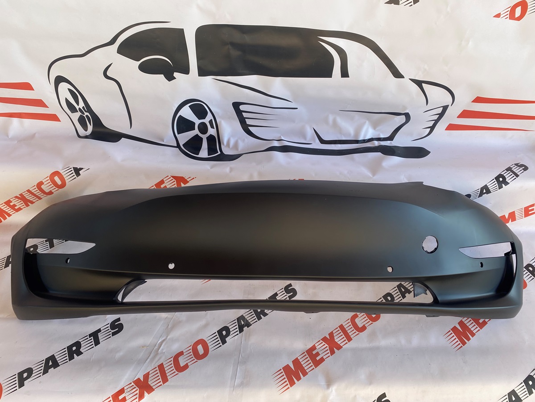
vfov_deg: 53.1
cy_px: 201
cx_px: 268
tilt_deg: -46.3
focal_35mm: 26
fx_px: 402
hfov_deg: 67.3
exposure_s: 1/126
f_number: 1.8
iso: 32
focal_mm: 4.25
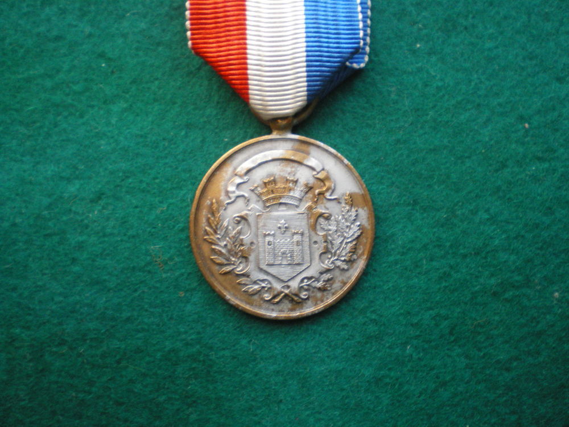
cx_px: 284
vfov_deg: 37.7
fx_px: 625
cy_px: 214
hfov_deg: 49.0
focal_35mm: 38
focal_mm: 6.3
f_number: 3.1
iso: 320
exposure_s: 1/50
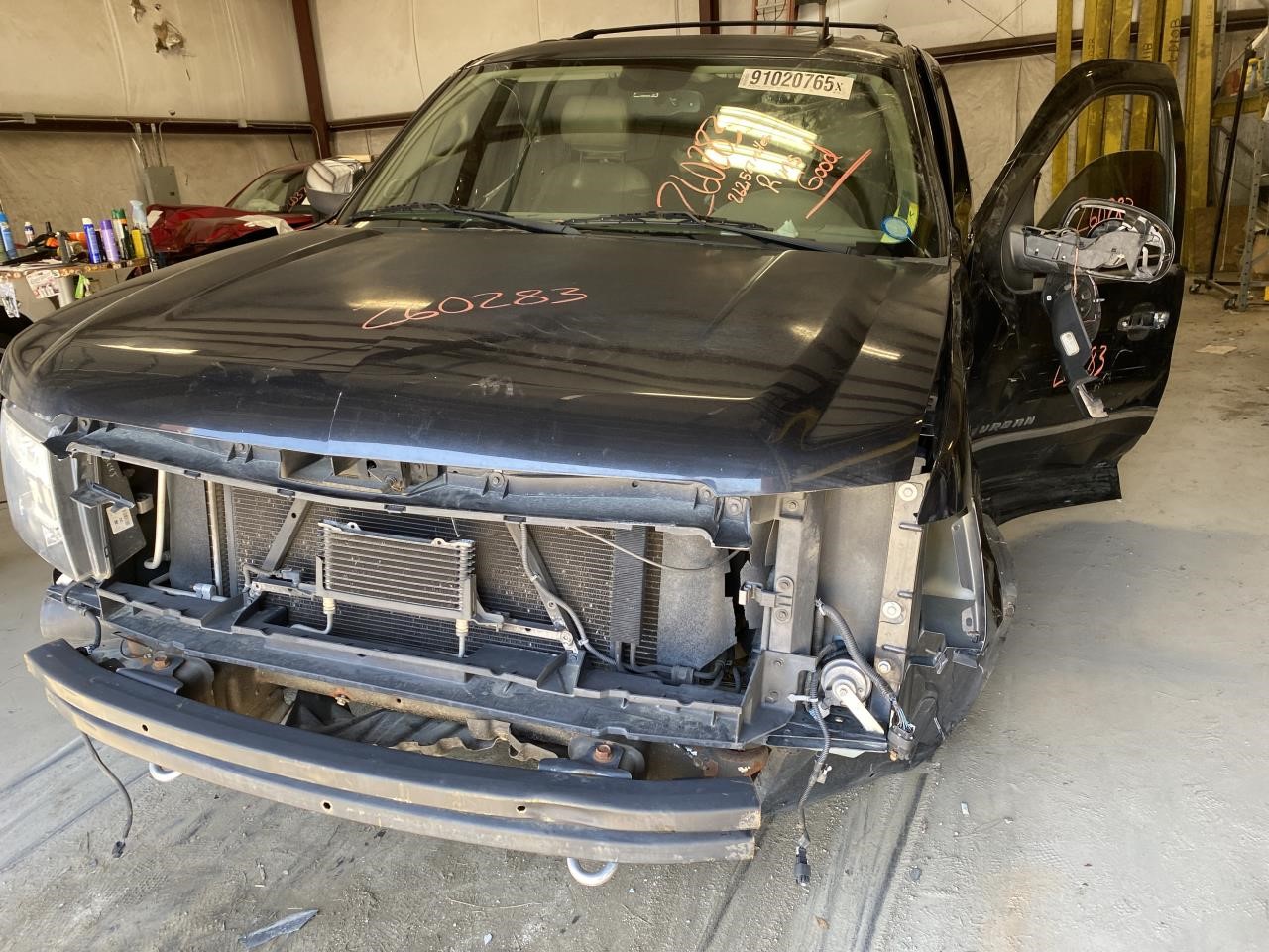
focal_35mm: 26
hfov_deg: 67.3
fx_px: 953
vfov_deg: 53.1
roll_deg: +4.1
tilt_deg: -16.3
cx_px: 634
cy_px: 476
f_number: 1.8
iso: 80
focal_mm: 4.25
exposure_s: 1/121
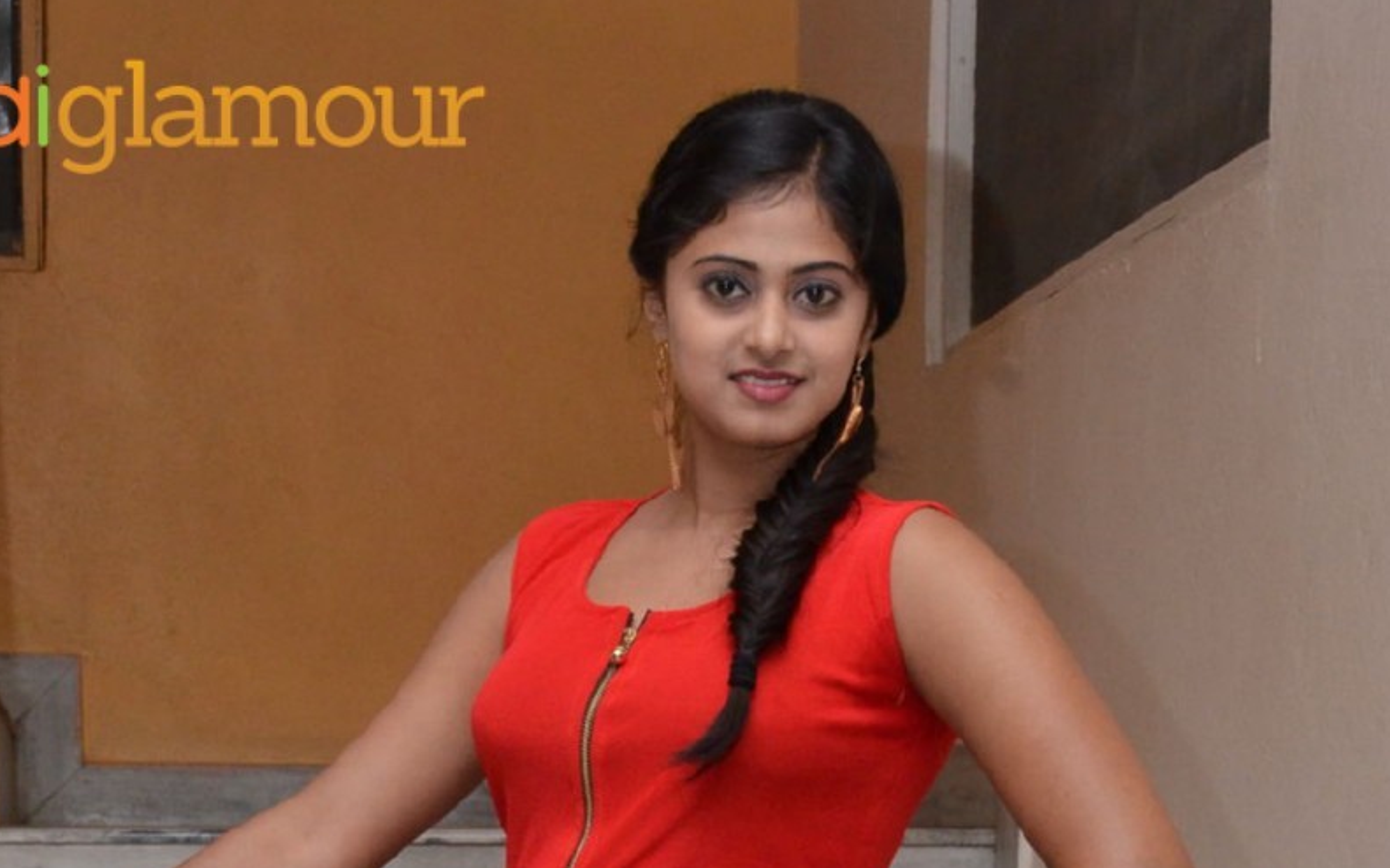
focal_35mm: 102
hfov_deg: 20.4
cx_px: 562
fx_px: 3862
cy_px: 1320
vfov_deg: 12.2
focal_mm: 35
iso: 1600
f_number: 8
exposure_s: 1/125
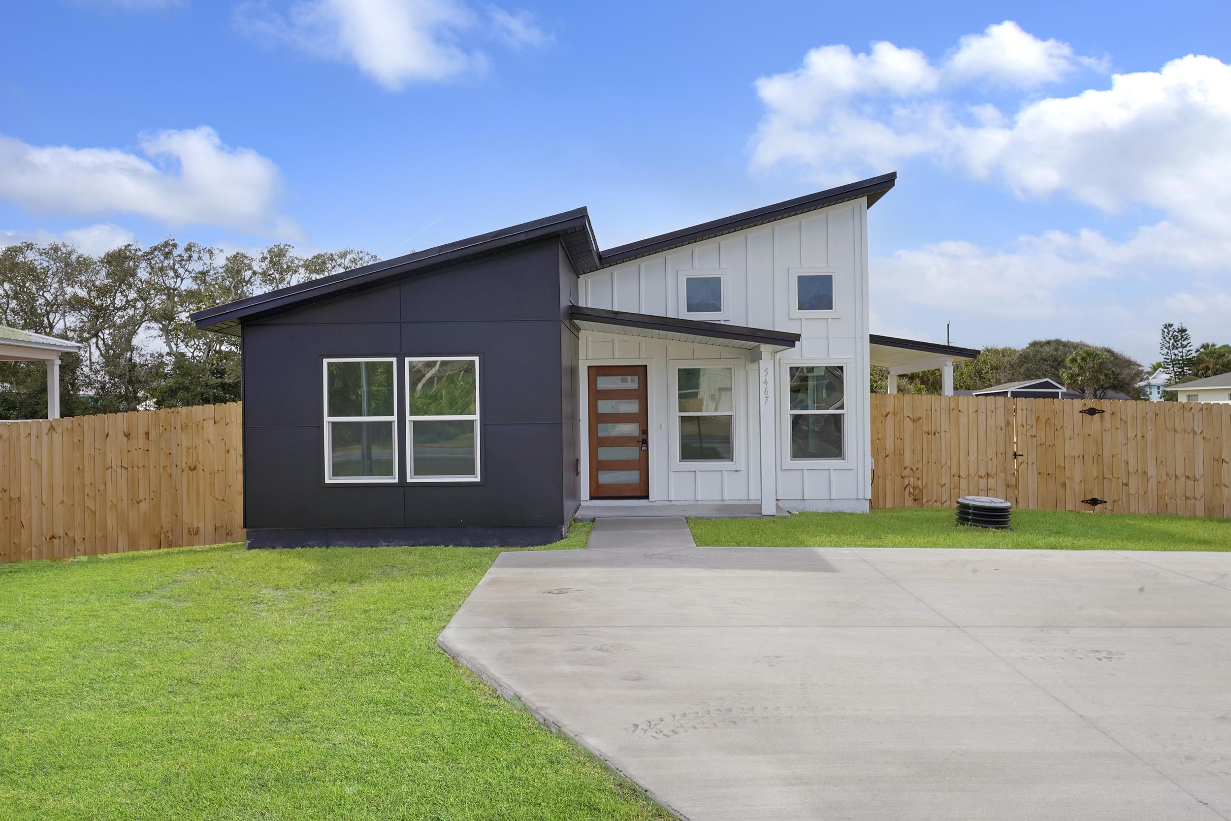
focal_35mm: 28
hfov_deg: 65.5
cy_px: 410
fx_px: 957
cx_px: 616
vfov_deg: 46.4
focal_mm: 28
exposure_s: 1/200
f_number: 16
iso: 100
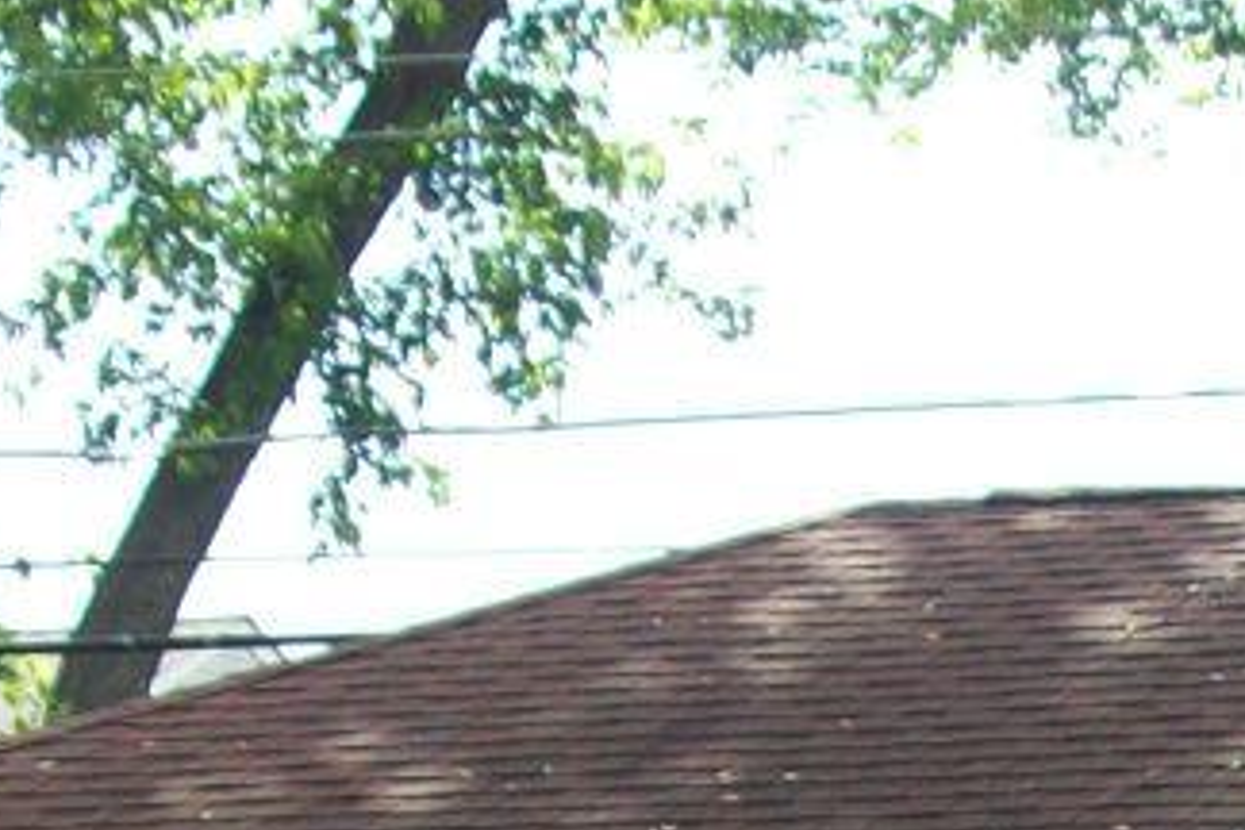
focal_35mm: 185
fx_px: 6397
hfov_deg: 11.0
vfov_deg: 7.1
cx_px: 1414
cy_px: 1775
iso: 80
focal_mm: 7.6
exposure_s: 1/468
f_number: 3
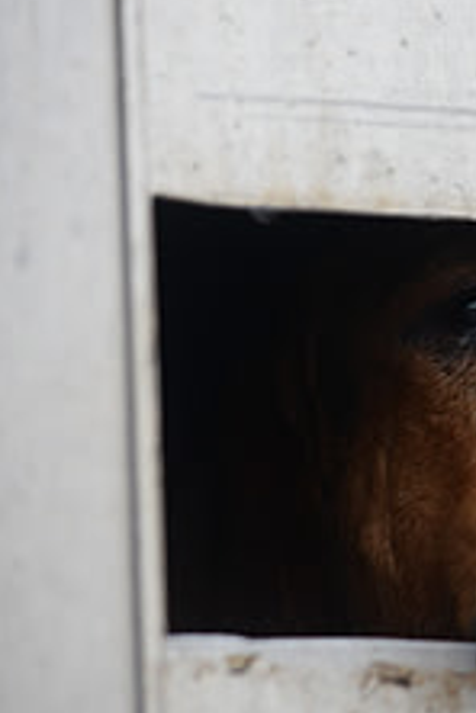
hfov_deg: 5.7
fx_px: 4660
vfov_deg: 8.8
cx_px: 894
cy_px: 312
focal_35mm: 235
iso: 1600
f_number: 2.8
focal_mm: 90
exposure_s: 1/800
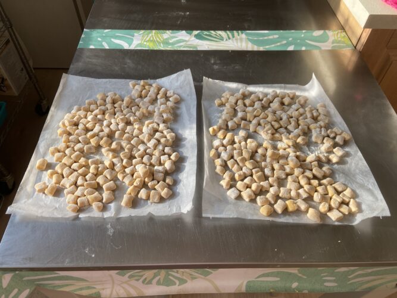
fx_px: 298
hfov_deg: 67.3
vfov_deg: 53.0
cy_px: 149
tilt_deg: -52.7
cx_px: 198
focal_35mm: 26
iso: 32
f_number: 1.8
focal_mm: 4.25
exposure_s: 1/131
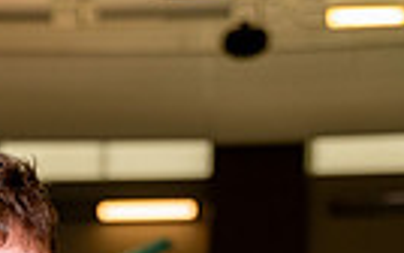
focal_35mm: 240
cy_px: 614
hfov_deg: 8.7
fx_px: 2645
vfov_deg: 5.3
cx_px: -3
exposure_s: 1/200
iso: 400
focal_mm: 70
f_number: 4
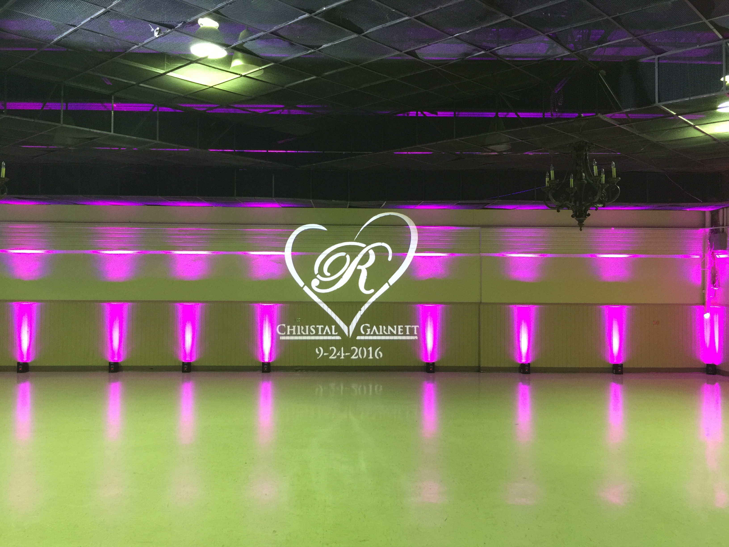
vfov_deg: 48.2
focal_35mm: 29
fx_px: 611
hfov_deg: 61.7
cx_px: 364
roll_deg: -0.4
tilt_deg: +0.3
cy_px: 274
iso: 100
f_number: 2.2
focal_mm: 4.15
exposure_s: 1/15
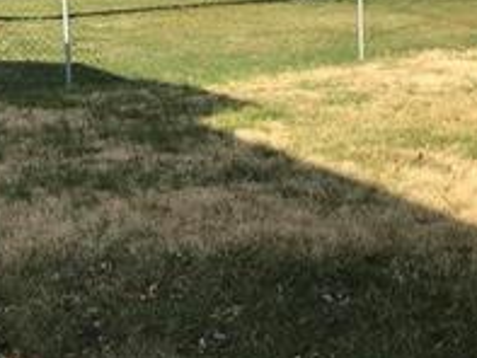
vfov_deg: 16.2
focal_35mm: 91
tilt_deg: -11.8
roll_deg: +0.6
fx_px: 1255
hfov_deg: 20.9
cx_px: 470
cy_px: 82
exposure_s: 1/1709
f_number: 1.8
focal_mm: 3.99
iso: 20
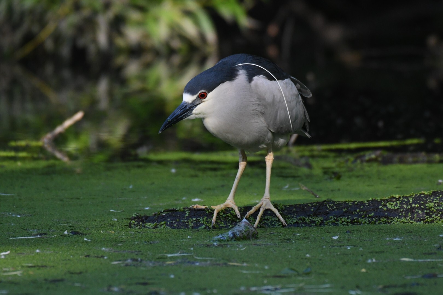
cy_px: 148
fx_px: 11812
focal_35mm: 960
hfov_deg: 2.1
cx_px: 222
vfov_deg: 1.4
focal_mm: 480
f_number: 5.6
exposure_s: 1/1250
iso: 2000
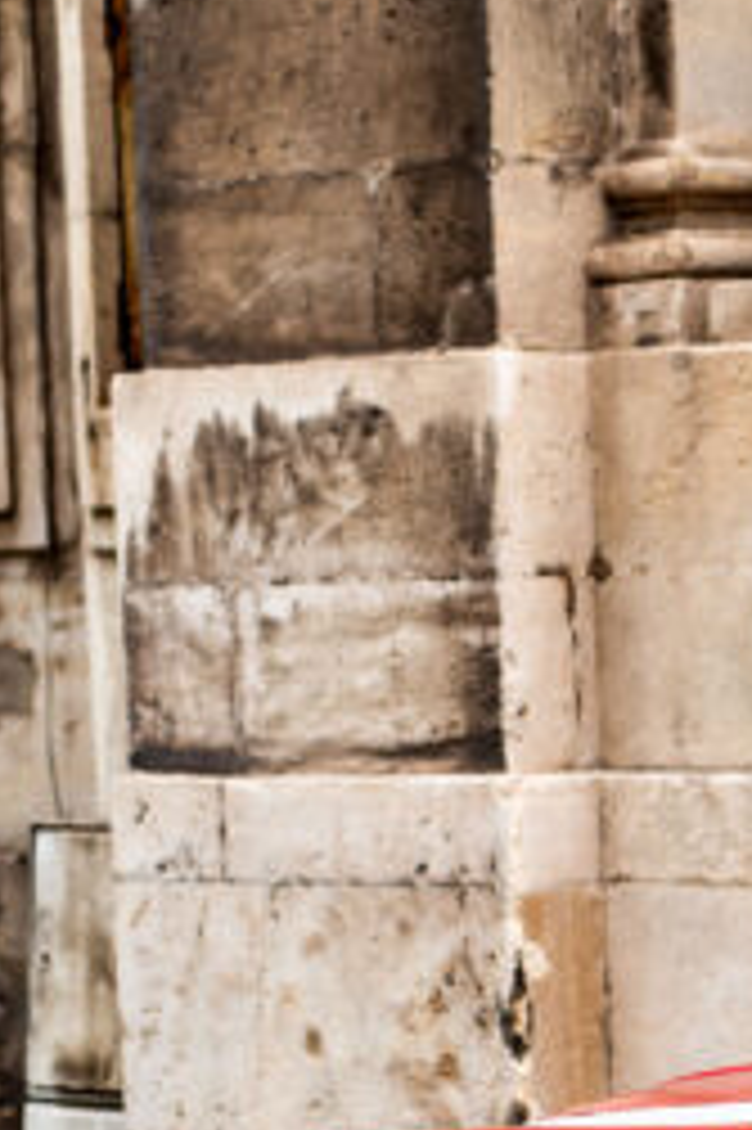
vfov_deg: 10.0
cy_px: 993
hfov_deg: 6.5
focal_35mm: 204
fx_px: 6400
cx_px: 1423
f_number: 3.2
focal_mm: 50
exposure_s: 1/400
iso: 100
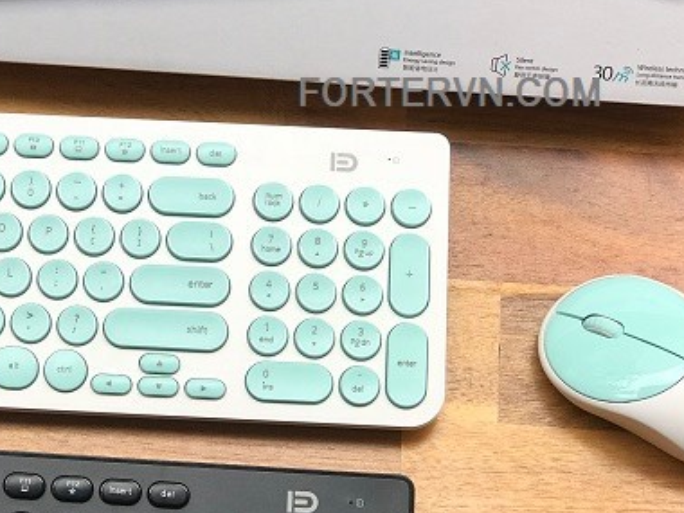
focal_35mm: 120
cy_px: 329
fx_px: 2371
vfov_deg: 12.3
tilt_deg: -71.4
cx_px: 103
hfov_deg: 16.3
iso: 20
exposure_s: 1/113
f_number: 2.8
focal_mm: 6.6
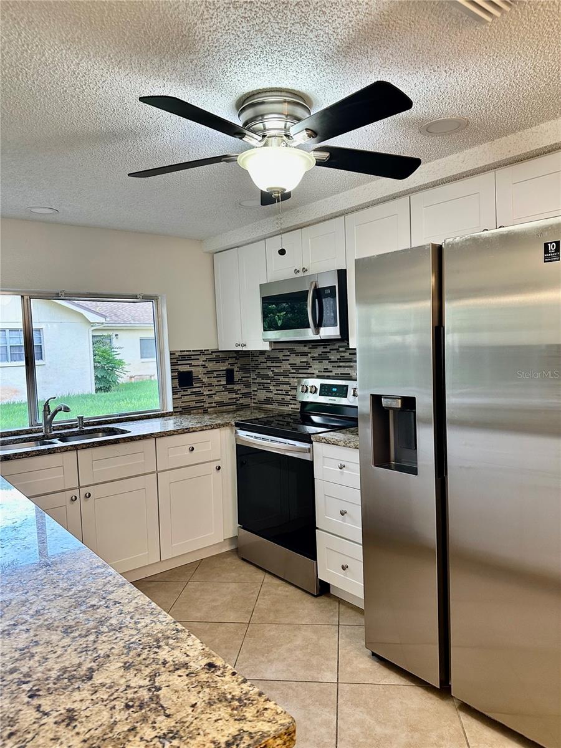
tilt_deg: -2.6
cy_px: 374
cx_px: 280
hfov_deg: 56.8
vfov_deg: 71.6
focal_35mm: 24
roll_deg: +1.5
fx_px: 519
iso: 200
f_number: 1.78
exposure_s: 1/120
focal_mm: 6.86
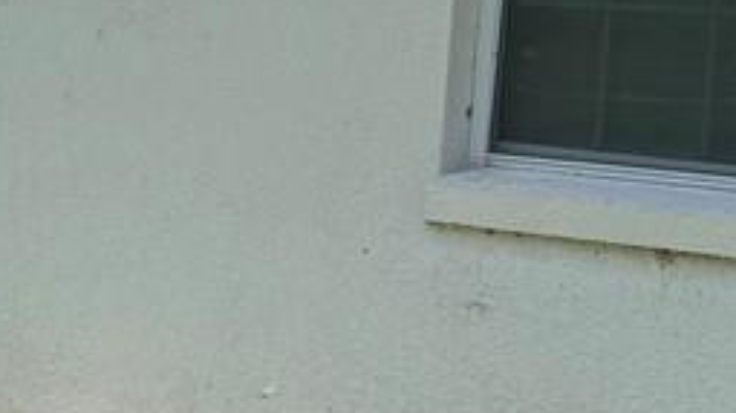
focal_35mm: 164
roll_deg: -3.0
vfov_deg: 7.4
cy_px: 237
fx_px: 3198
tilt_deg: -5.4
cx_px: -823
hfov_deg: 11.6
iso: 100
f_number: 1.78
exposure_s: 1/3584
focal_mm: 6.76
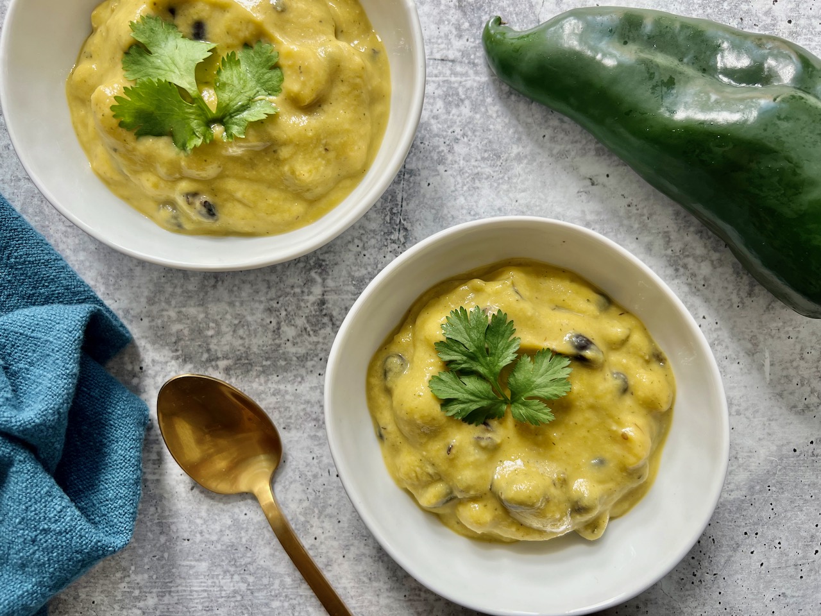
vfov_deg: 53.1
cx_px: 410
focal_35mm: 26
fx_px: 617
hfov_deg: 67.3
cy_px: 308
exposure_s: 1/121
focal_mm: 5.7
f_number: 1.5
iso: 50
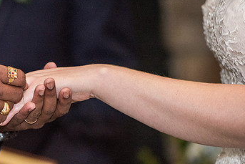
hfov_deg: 5.4
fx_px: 2580
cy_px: 94
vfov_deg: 3.6
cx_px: 49
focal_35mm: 379
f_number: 2.8
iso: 2000
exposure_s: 1/500
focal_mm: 200
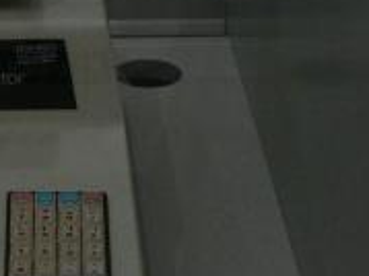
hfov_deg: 14.4
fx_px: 1374
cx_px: -171
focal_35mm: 129
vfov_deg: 11.4
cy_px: 35
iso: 200
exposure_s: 1/40
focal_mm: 6
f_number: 2.8
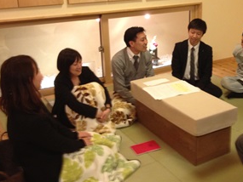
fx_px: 386
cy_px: 66
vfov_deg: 26.5
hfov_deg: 34.2
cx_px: 183
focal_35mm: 55
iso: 200
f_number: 2.4
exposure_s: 1/20
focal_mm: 4.28
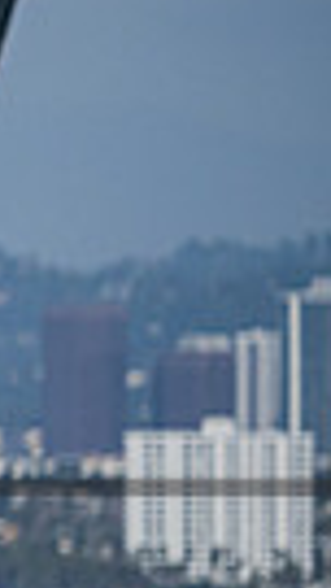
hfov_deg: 1.0
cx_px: -1167
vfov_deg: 1.8
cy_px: 563
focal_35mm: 1214
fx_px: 18930
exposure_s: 1/8000
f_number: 5
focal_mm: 210
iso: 400
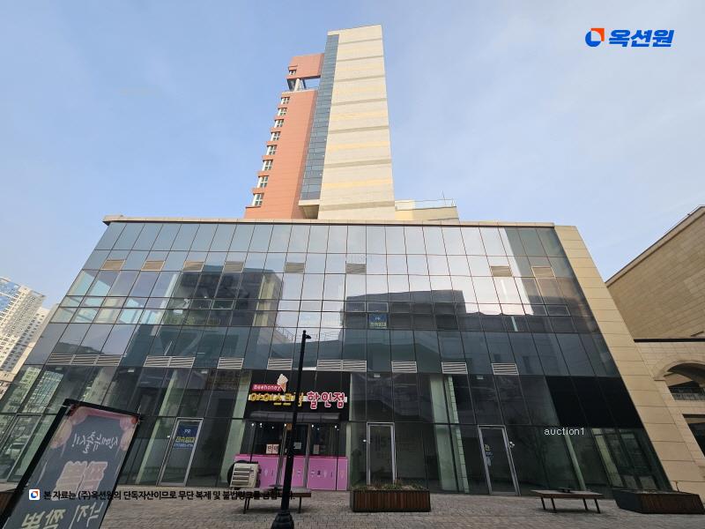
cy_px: 264
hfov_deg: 106.2
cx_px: 352
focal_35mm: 13
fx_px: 265
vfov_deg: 89.9
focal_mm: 2.2
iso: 50
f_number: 2.2
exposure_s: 1/1099
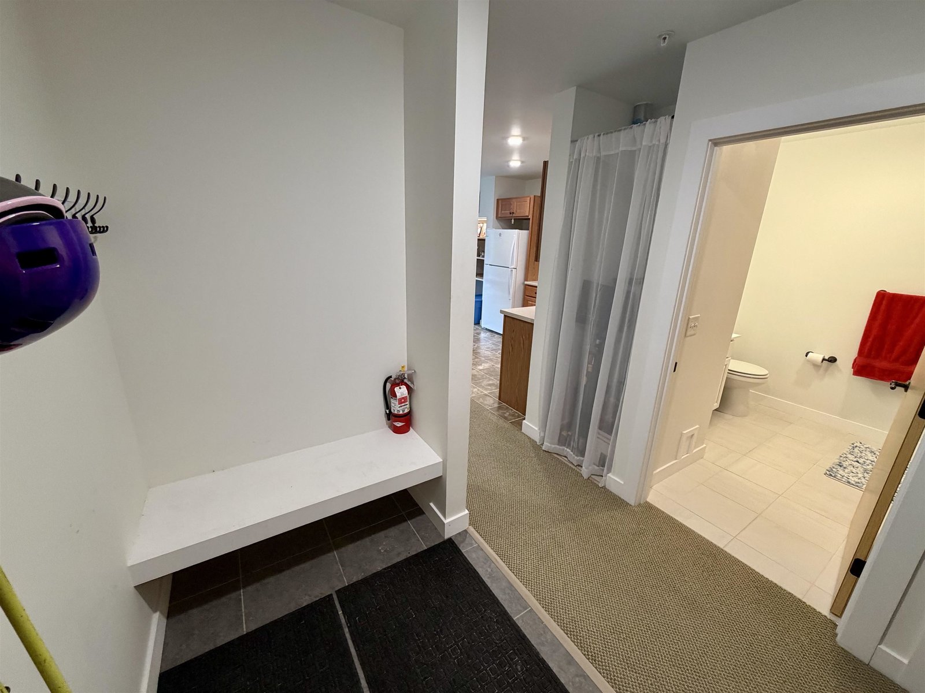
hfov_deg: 102.1
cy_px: 346
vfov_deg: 85.7
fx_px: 374
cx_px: 462
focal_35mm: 14
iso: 200
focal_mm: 2.22
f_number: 2.2
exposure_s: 1/60
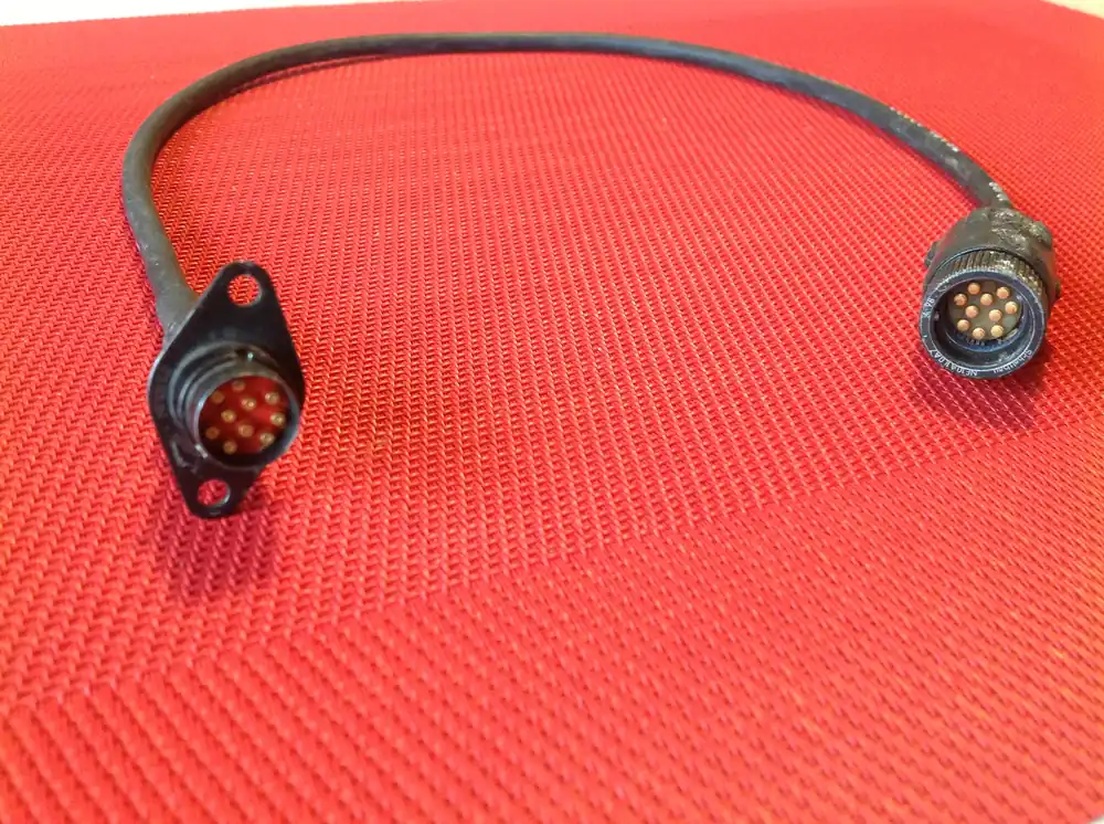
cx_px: 552
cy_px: 412
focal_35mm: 35
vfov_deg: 40.6
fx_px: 1114
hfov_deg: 52.7
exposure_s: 1/15
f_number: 2.4
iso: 200
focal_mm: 4.28
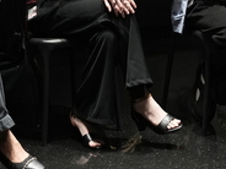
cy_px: -66
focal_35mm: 134
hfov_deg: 14.6
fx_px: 875
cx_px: 20
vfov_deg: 10.8
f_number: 2.8
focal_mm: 32
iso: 2500
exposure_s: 1/250
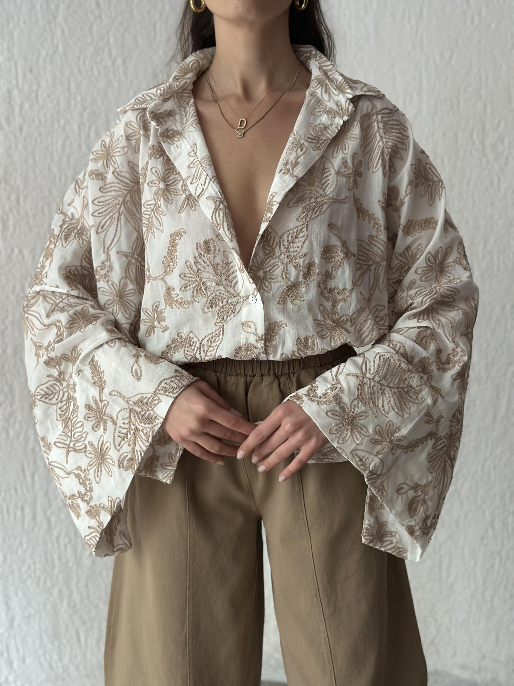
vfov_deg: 39.7
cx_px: 257
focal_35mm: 48
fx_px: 950
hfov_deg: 30.3
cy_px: 343
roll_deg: +0.0
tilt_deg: -7.3
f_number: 1.78
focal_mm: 6.86
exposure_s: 1/60
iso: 320
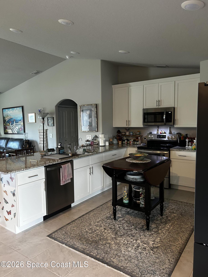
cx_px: 104
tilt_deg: -4.5
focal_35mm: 26
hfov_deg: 53.1
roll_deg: +0.1
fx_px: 208
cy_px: 138
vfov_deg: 67.3
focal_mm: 5.7
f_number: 1.5
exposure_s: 1/60
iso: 320
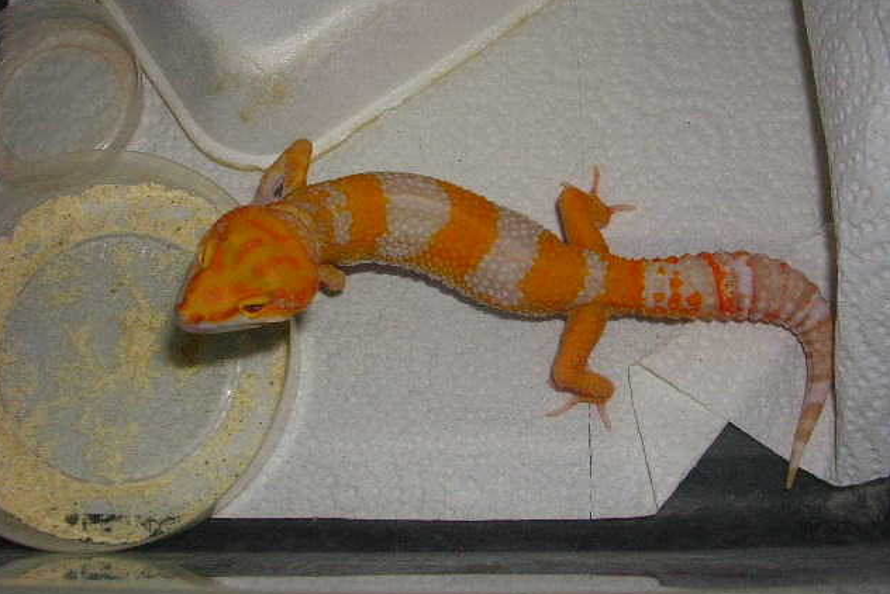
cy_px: 287
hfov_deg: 48.4
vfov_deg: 33.4
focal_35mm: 40
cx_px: 442
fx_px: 989
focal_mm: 5.8
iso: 50
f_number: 5.6
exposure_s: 1/60.1
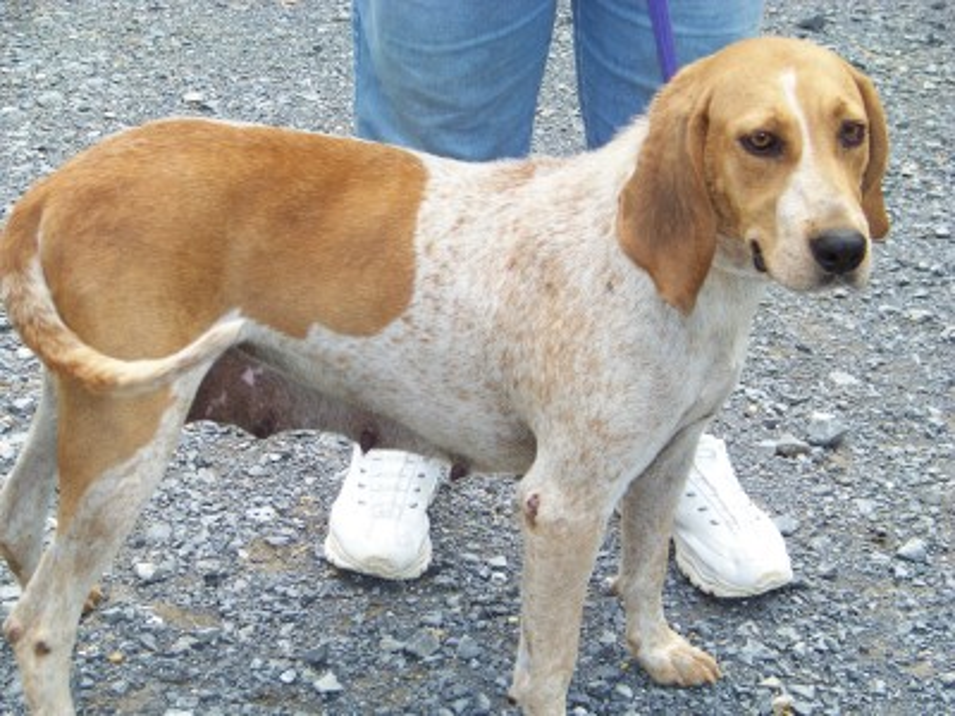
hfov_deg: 18.5
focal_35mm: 106
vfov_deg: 14.0
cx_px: 478
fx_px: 2924
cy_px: 358
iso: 68
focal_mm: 17.6
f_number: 3.2
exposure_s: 1/320
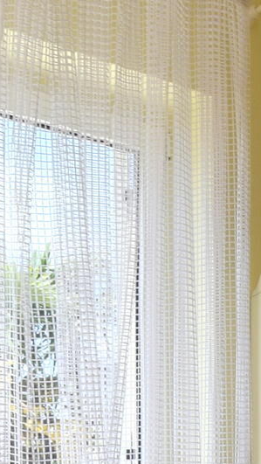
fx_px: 873
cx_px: 457
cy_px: 538
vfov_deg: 26.8
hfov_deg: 15.0
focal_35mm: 71
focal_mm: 10
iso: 220
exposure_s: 1/250
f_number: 8
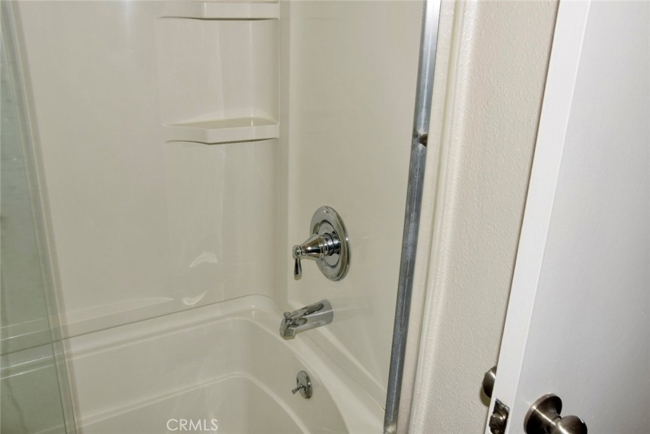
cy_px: 217
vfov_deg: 40.0
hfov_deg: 57.2
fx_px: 596
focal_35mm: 33
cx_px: 325
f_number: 8
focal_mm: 22
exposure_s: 1/60
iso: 100
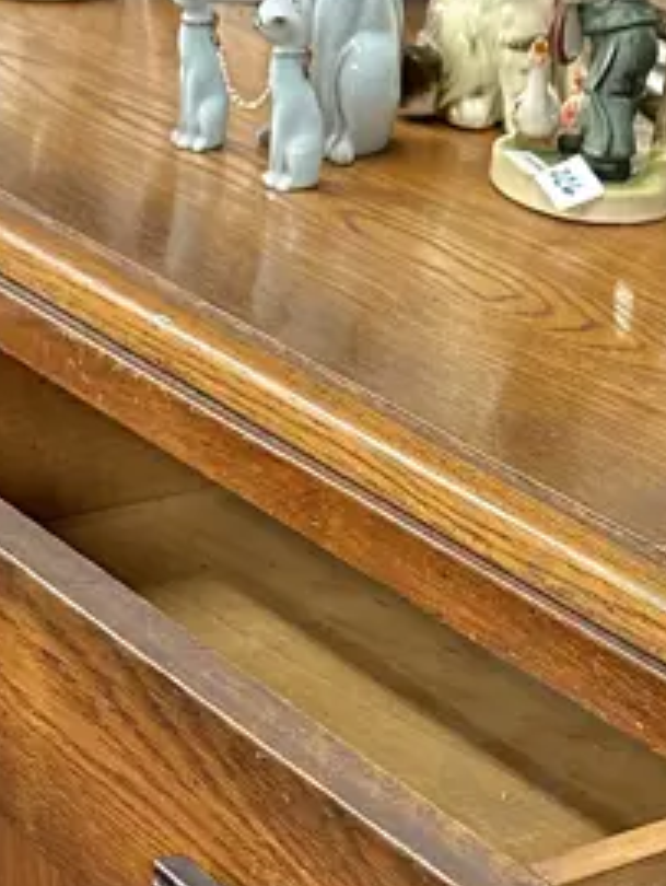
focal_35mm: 91
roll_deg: -3.3
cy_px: 1119
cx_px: 239
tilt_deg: -36.6
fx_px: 2331
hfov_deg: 16.2
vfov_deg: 19.9
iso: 320
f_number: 1.78
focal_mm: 6.86
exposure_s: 1/50
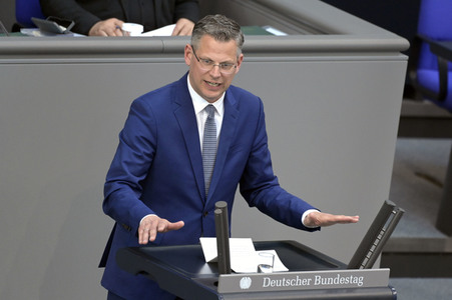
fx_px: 4893
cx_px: 226
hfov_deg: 5.3
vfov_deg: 3.5
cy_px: 150
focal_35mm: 390
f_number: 5.6
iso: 8000
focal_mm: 390
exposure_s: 1/500
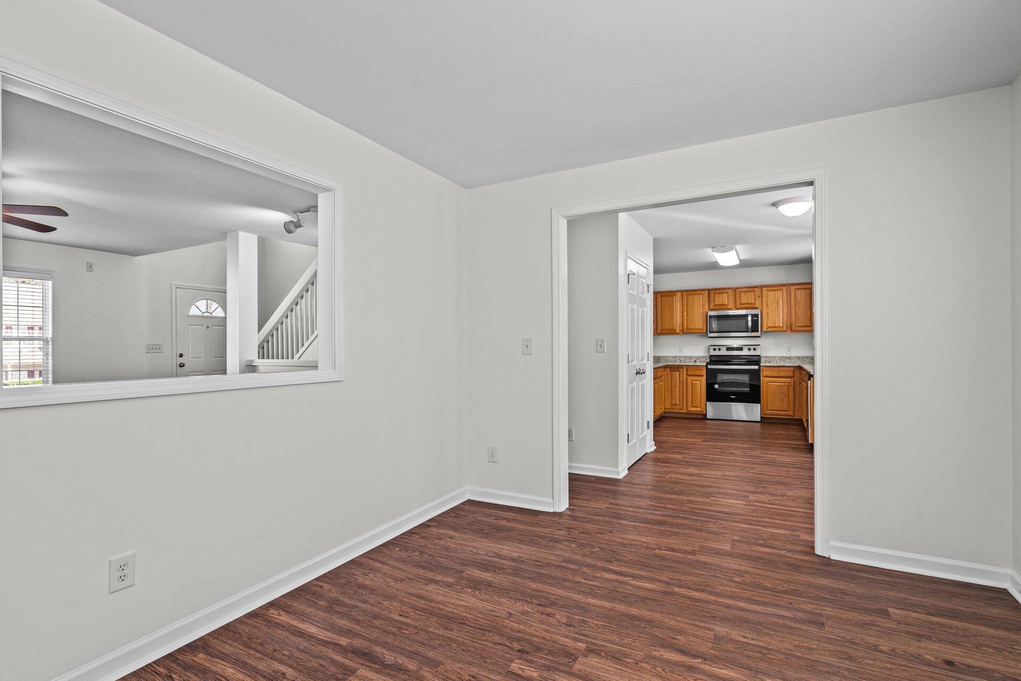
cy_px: 340
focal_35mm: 17
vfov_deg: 70.4
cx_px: 485
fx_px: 482
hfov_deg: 93.2
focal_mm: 16
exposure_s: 1/8
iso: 400
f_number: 8
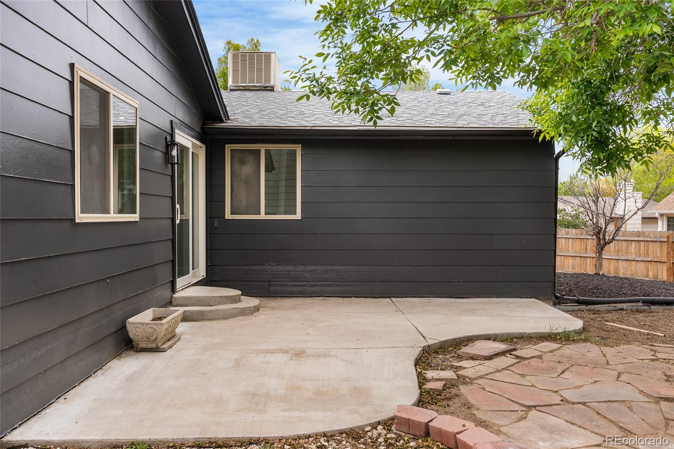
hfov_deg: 61.1
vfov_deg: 42.9
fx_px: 571
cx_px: 337
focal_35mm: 30
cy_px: 224
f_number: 8
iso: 200
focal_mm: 30.5
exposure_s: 1/40
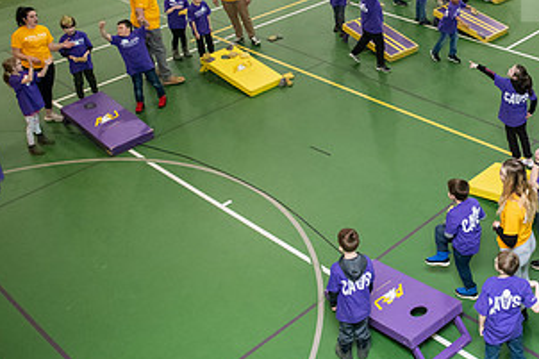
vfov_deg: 26.6
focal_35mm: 50
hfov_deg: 37.5
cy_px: 88
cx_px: 468
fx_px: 748
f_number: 3.5
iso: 3200
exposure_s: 1/200
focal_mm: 26
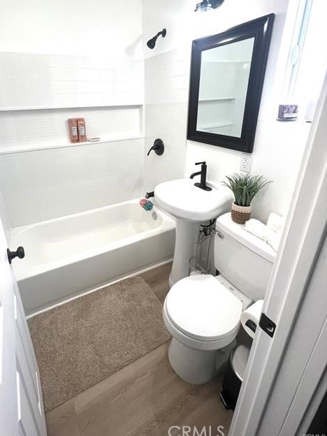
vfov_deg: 93.2
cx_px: 128
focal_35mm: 16
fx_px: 202
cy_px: 174
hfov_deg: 77.1
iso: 80
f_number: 1.8
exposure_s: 1/120
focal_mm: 1.57
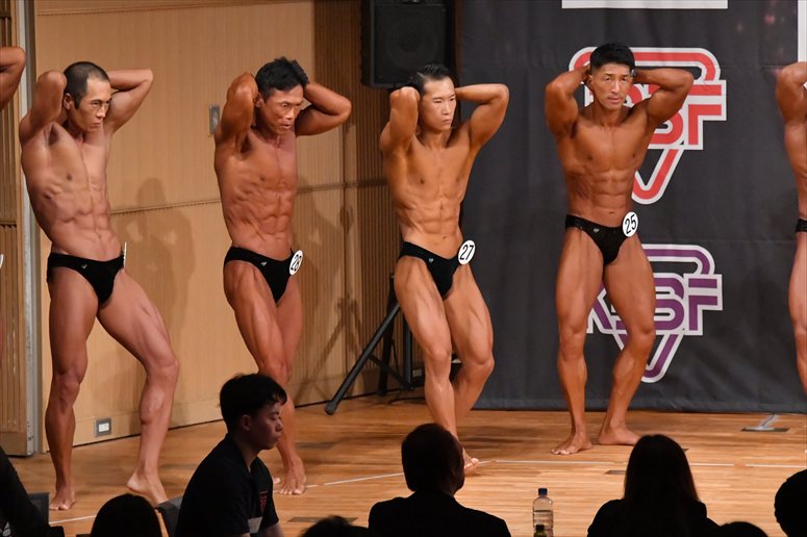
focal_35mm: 255
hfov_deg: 8.1
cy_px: 268
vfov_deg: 5.4
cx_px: 404
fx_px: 5714
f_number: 5.6
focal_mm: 170
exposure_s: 1/400
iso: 10000
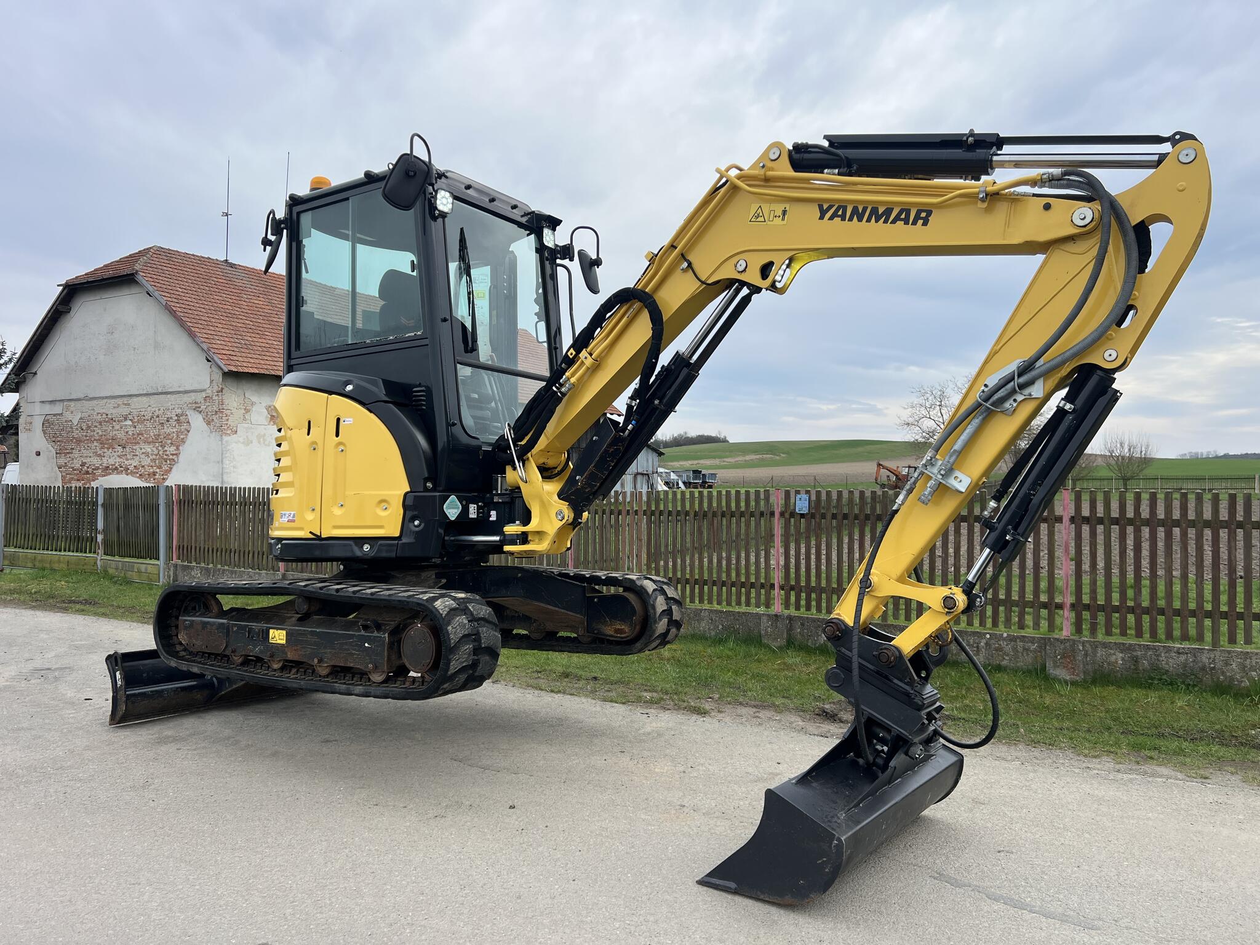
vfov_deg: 53.1
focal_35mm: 26
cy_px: 472
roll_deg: +0.6
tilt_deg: +0.3
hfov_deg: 67.3
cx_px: 630
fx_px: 946
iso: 50
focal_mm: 5.7
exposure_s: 1/2632
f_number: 1.5
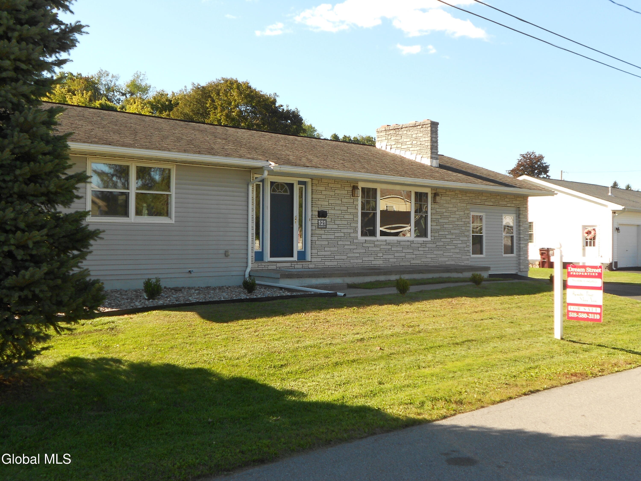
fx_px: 685
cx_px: 320
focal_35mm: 37
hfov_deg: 50.1
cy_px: 240
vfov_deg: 38.7
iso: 80
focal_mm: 6.7
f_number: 3.9
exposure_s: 1/250
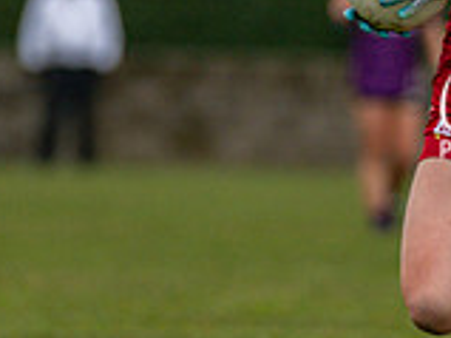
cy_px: 227
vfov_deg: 1.2
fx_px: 16430
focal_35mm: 1262
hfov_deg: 1.6
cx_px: 458
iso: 500
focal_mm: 240
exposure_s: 1/1000
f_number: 2.8
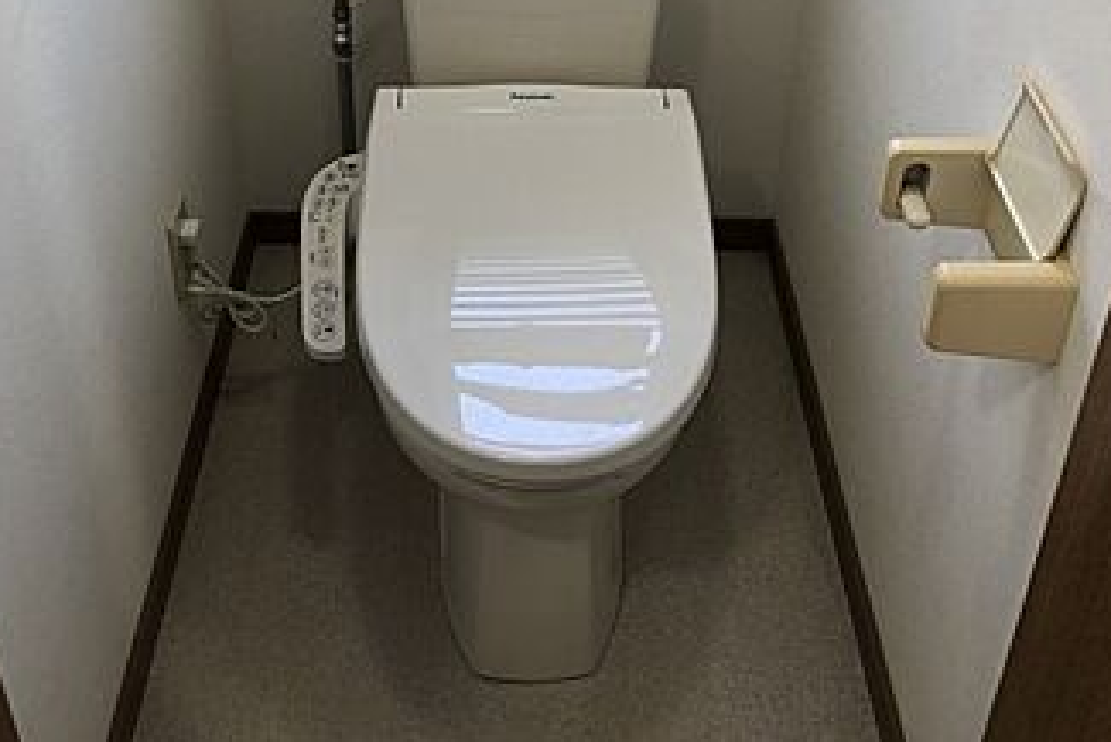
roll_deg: -0.9
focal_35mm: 43
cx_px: 520
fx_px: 1328
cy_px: -44
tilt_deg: -29.0
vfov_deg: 28.7
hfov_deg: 45.4
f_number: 1.8
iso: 25
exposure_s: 1/30
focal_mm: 4
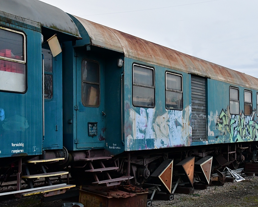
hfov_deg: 35.6
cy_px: 104
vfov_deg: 28.8
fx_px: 401
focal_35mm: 53
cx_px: 126
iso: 4000
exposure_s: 1/250
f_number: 5
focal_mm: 31
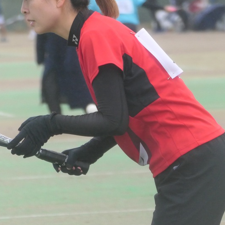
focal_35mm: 465
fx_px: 3420
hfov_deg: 3.8
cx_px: 84
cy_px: 82
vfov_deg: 3.8
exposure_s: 1/3200
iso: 1250
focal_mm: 98.25
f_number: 4
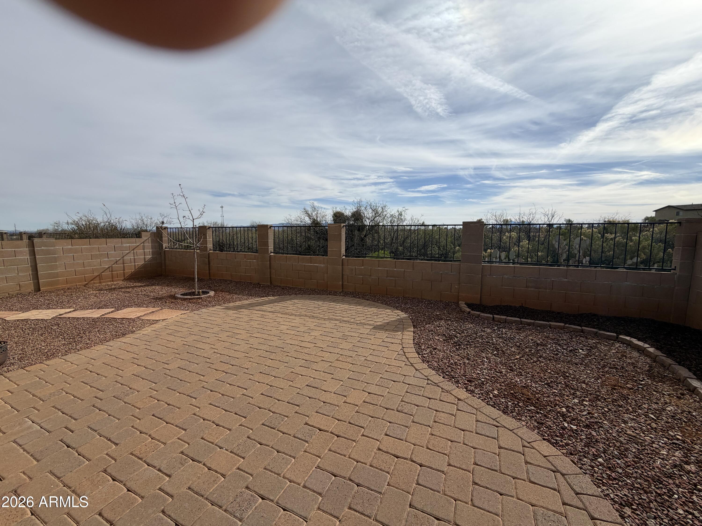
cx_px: 351
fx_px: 284
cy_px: 263
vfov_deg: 85.7
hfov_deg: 102.1
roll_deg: +0.5
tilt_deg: -7.1
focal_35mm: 14
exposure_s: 1/1961
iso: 20
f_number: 2.2
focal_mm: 2.22
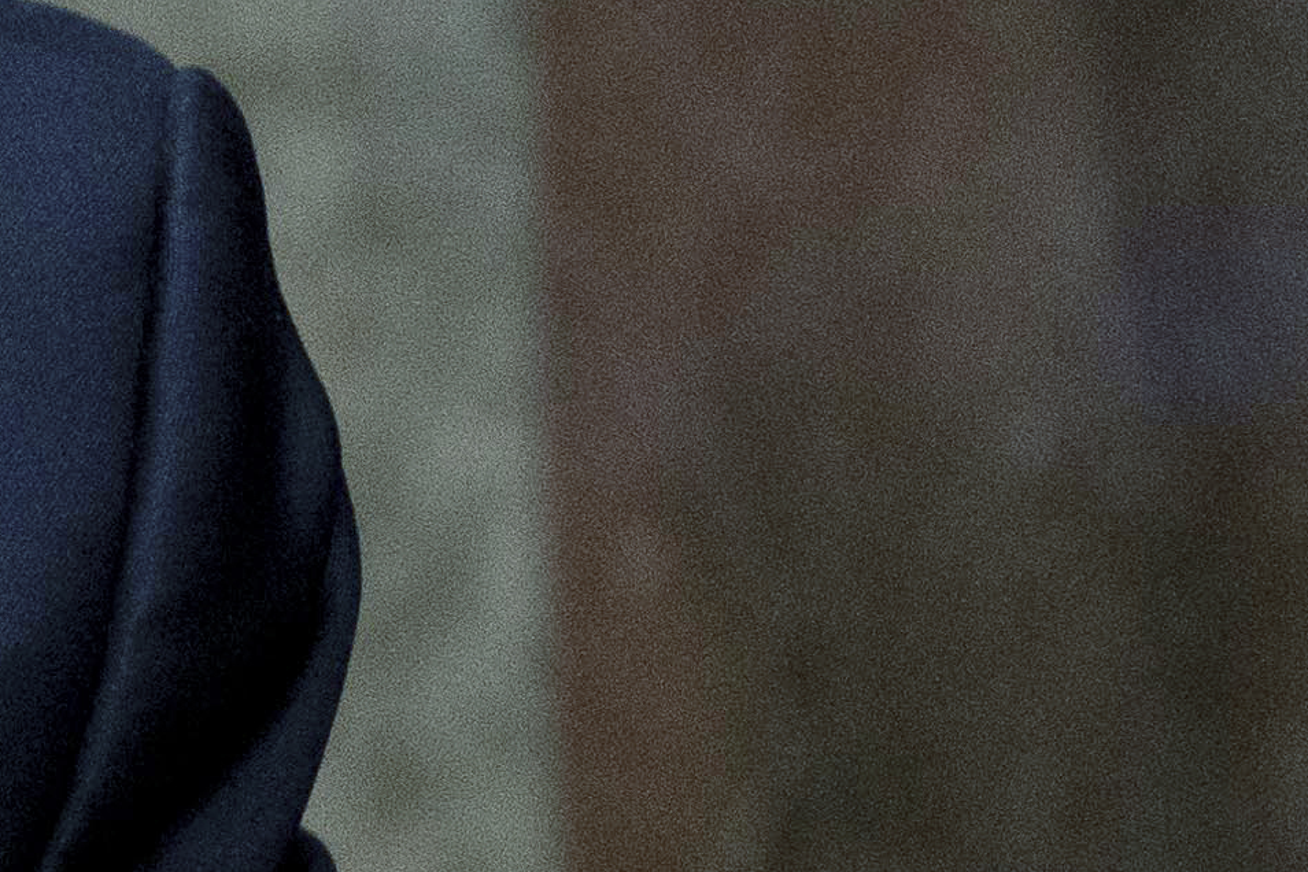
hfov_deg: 2.0
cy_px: 535
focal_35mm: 1038
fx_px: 37711
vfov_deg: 1.3
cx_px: -1699
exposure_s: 1/80
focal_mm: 165
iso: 4000
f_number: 9
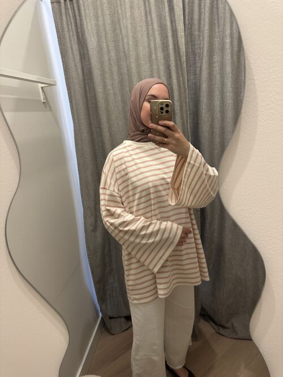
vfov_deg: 71.6
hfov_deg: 56.8
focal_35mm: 24
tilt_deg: -15.2
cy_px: 188
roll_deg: +6.5
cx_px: 142
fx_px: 262
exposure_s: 1/60
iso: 320
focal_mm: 6.86
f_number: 1.78
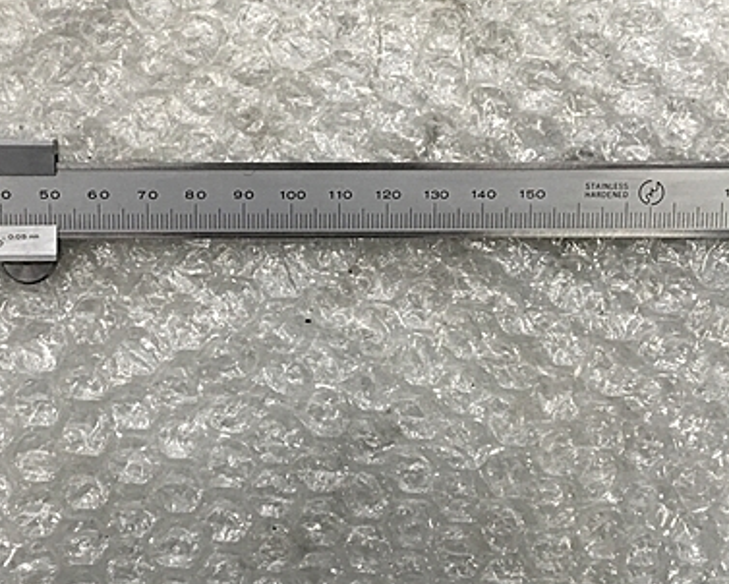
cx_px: 255
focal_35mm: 48
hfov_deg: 38.4
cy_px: 273
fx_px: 1036
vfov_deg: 31.5
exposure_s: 1/30
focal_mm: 4.15
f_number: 2.2
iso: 40
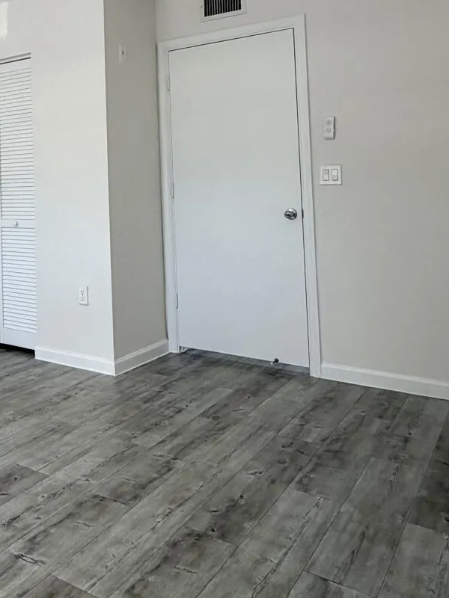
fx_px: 605
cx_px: 6
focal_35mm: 35
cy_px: 163
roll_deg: +1.1
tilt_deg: +3.2
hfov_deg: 36.8
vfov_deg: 50.8
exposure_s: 1/121
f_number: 2.2
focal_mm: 2.22
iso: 64
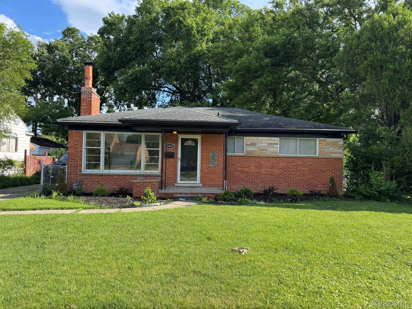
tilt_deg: +1.2
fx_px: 286
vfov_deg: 56.8
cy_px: 154
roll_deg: -2.4
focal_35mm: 24
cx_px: 206
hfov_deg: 71.6
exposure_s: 1/1456
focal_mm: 6.76
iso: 80
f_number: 1.78
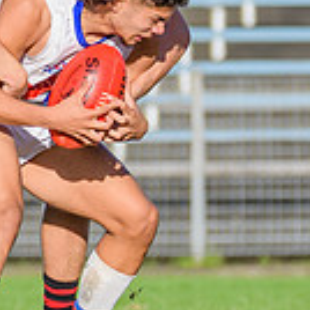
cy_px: 131
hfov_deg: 0.7
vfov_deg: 0.7
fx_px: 26606
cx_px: 123
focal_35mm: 2626
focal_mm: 360
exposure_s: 1/2000
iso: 800
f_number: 7.1
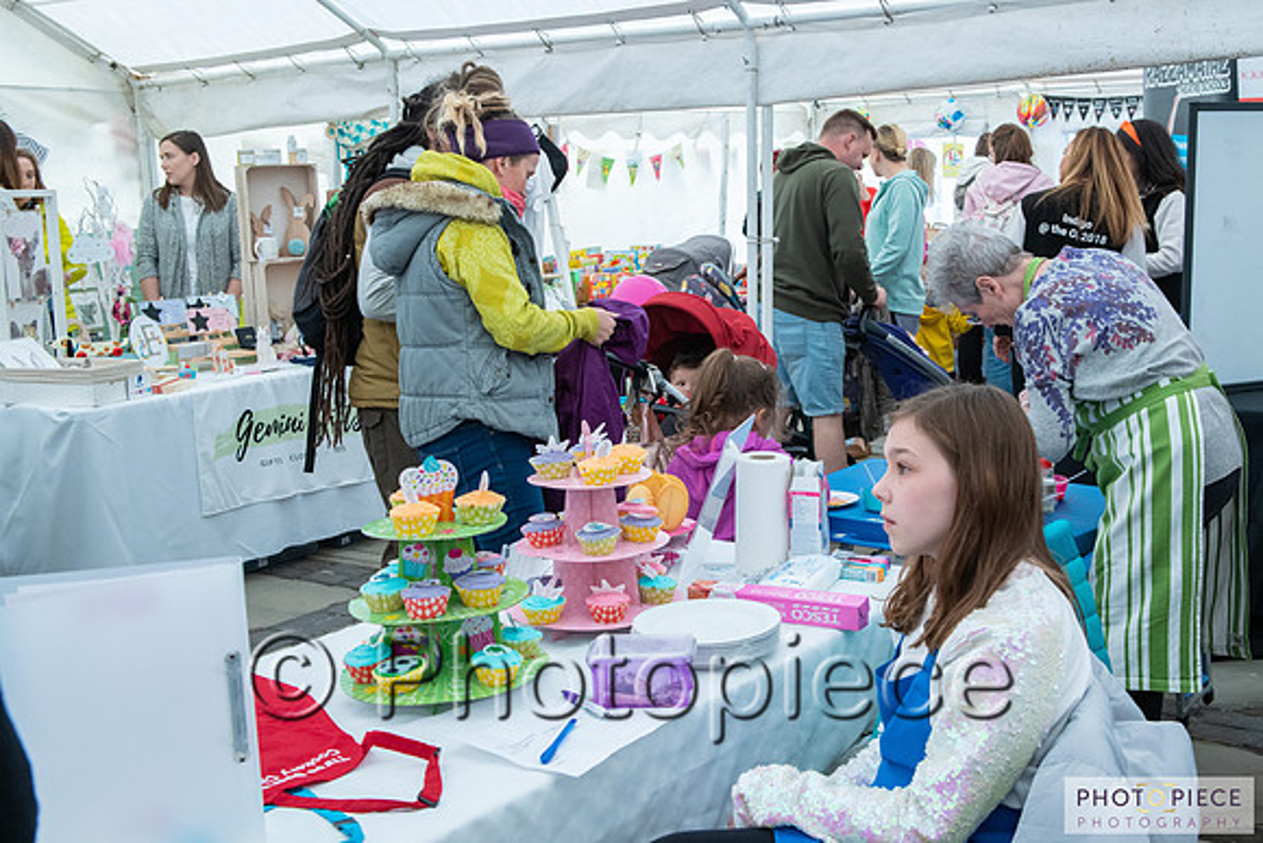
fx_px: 1491
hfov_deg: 45.7
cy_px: 376
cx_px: 736
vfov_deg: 31.5
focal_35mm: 42
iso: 1100
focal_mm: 36
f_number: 6.3
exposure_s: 1/160
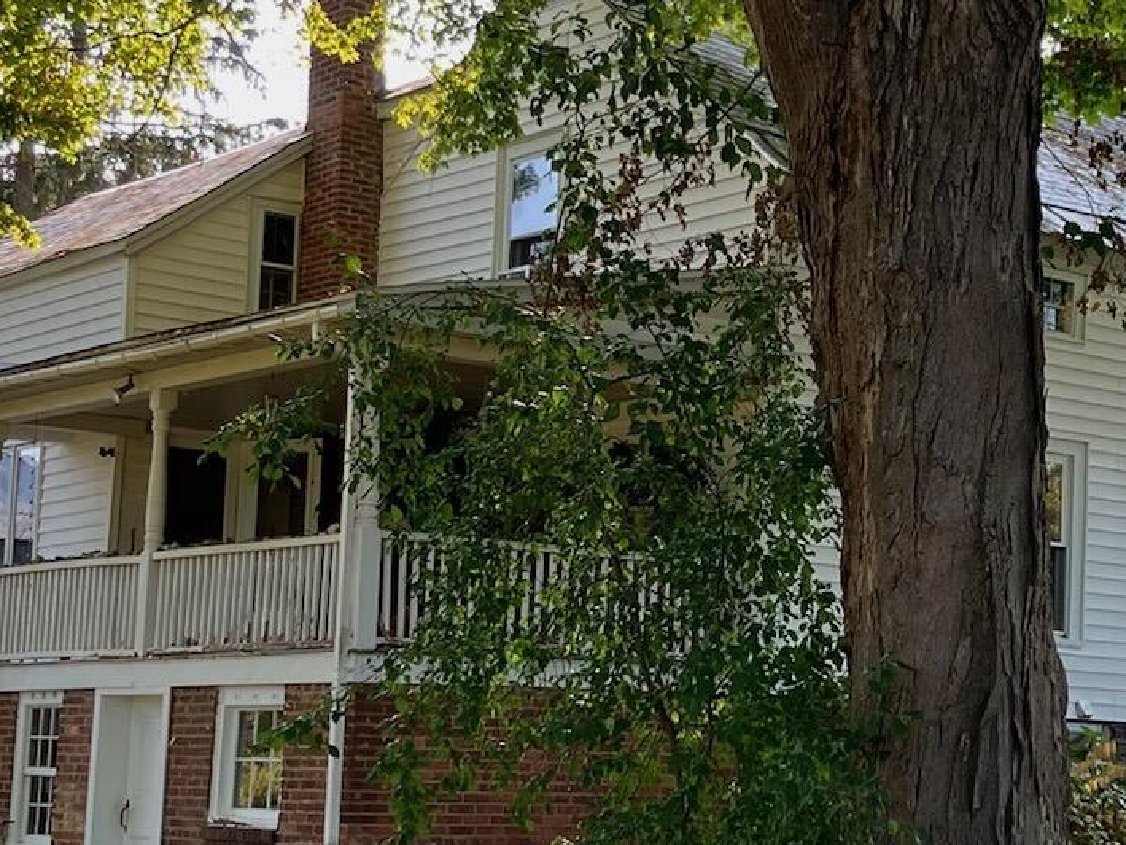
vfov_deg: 18.2
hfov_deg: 23.9
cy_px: 496
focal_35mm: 81
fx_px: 2635
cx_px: 846
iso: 32
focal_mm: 3.99
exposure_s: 1/194
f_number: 1.8
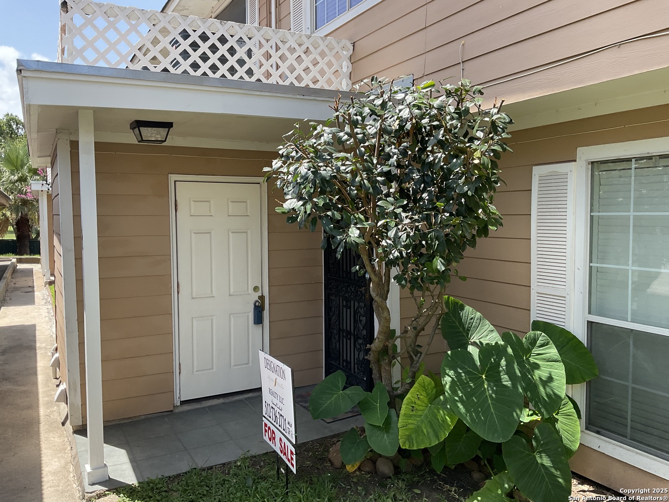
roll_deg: +0.2
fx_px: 560
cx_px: 334
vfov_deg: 48.2
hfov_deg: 61.7
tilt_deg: -1.0
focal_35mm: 29
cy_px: 251
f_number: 1.8
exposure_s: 1/540
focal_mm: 3
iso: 16
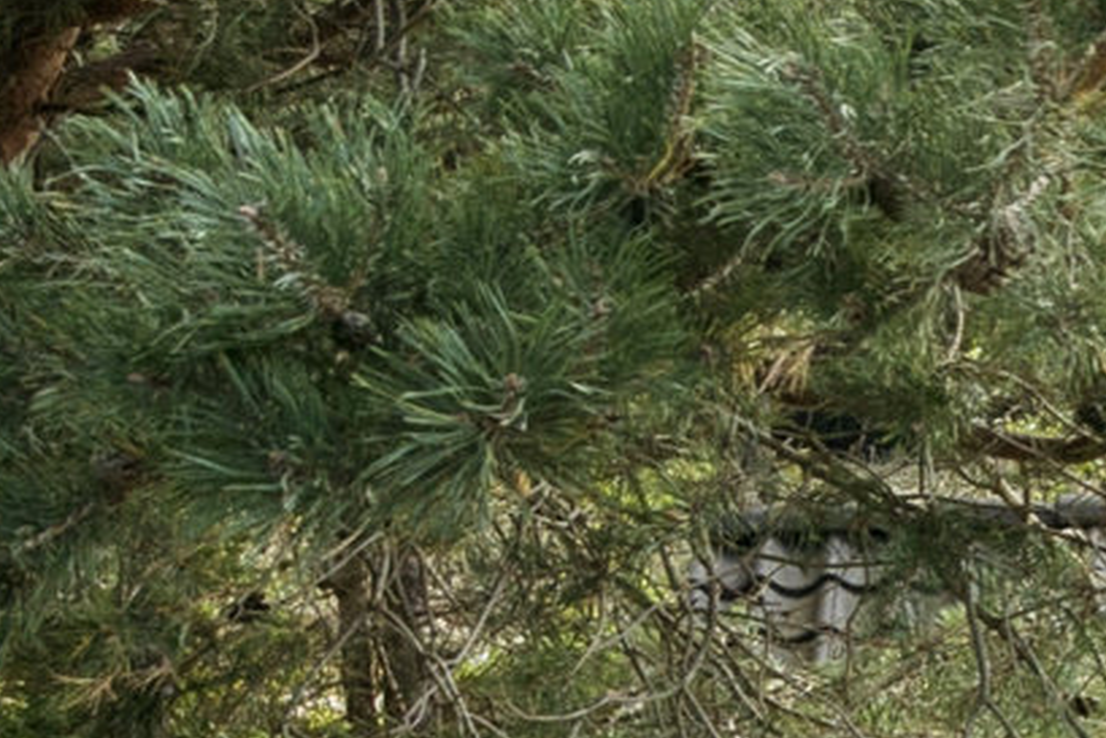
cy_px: 438
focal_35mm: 132
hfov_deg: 11.2
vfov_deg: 10.4
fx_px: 4057
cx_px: 3085
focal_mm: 18
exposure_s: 1/320
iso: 200
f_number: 8
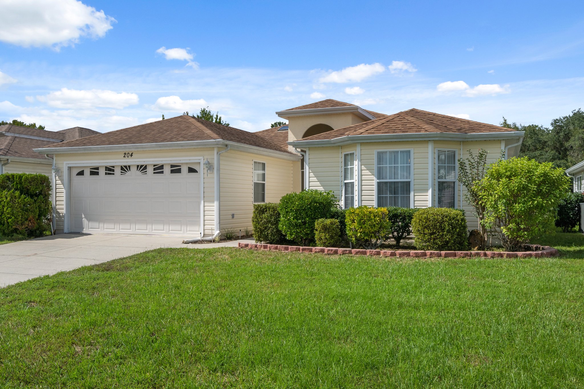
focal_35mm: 32
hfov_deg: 59.5
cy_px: 194
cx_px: 292
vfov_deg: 41.7
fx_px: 511
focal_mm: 21
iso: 320
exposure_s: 1/1250
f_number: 8
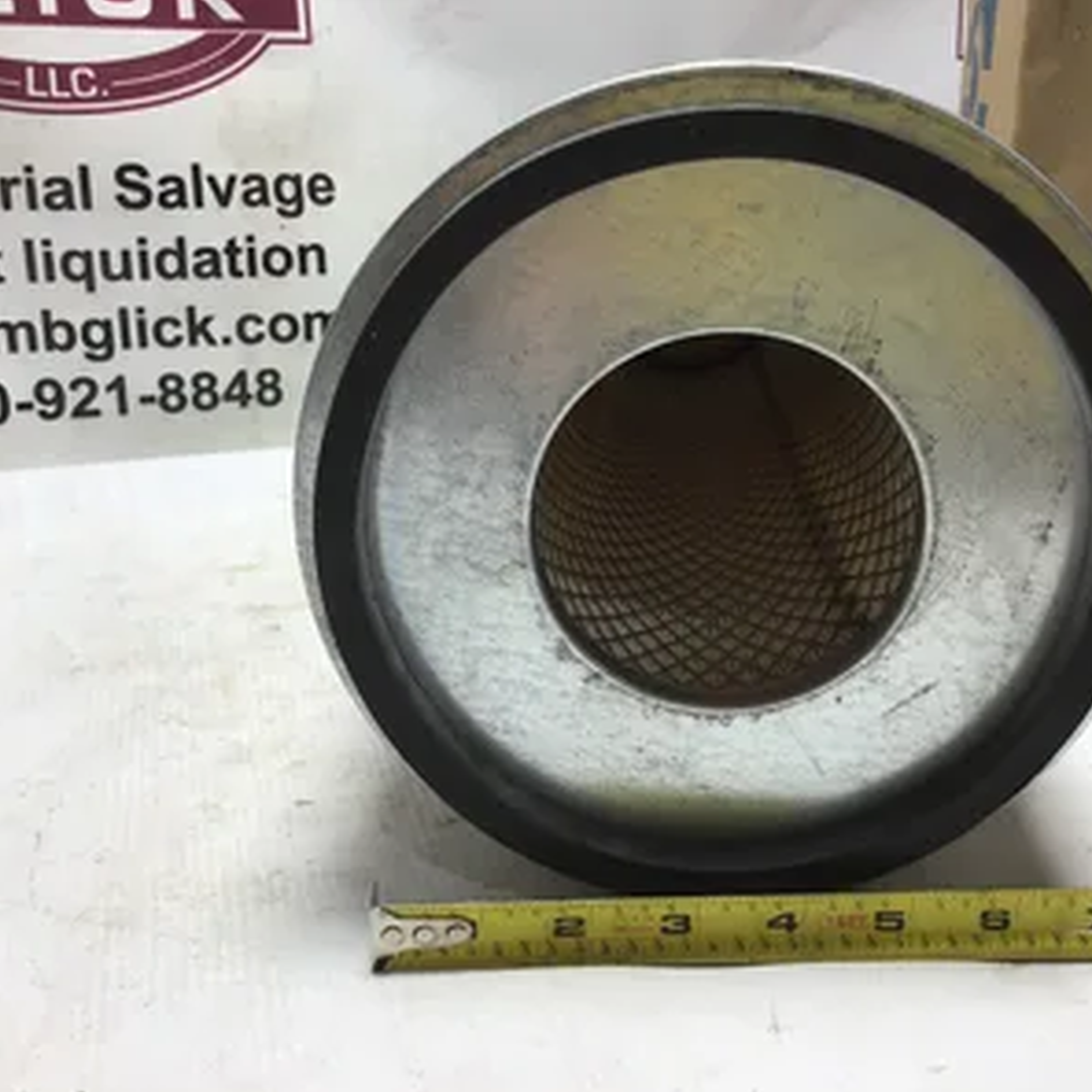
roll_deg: -0.6
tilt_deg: -20.0
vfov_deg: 44.9
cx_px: 616
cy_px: 550
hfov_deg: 44.8
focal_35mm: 37
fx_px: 1321
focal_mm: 3.3
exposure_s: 1/120
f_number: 2.4
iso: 32
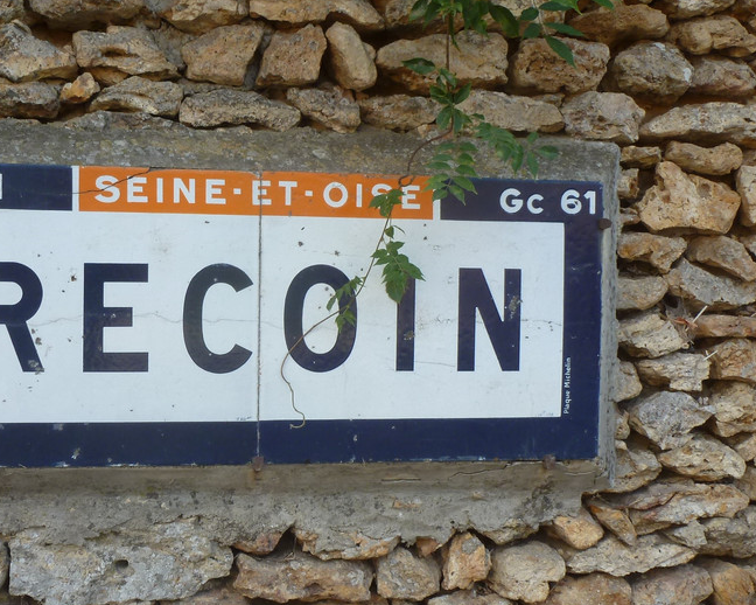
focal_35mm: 45
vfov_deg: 33.4
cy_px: 300
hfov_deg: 40.7
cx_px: 261
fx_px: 1007
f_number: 3.5
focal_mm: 5
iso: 100
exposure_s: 1/125
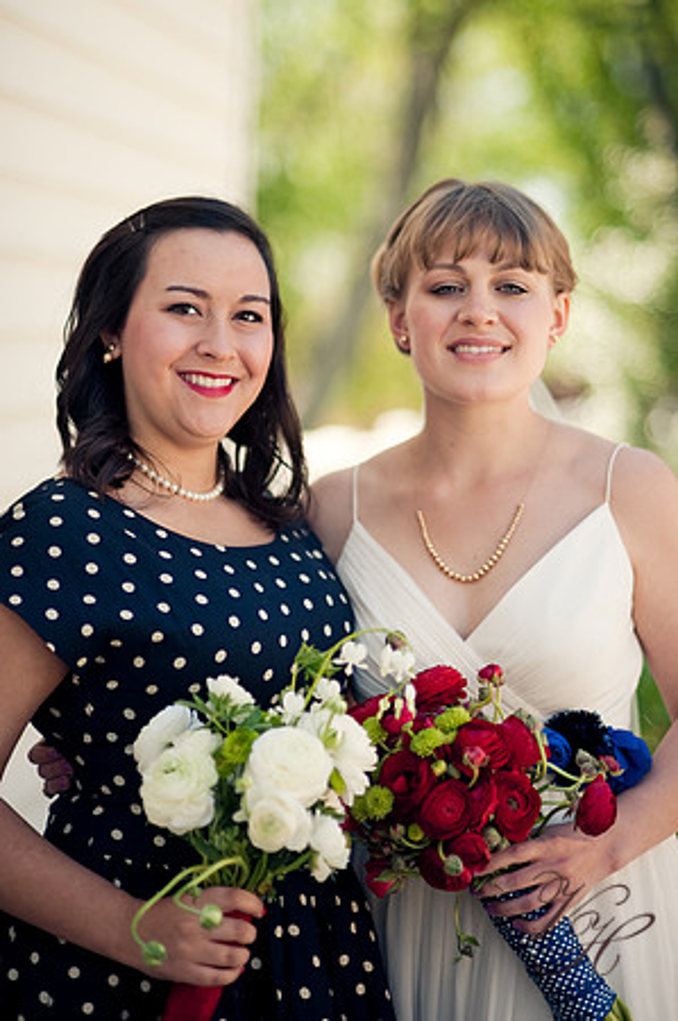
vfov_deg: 23.9
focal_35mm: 85
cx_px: 339
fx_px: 2407
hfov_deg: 16.0
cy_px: 510
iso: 200
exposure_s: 1/1600
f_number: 1.8
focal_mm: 85
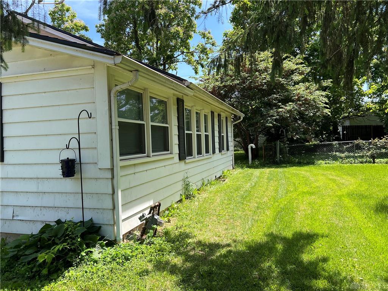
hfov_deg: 67.3
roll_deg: +1.4
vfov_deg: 53.1
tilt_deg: +1.3
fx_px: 291
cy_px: 146
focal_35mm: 26
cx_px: 194
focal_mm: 5.7
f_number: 1.5
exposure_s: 1/1135
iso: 50
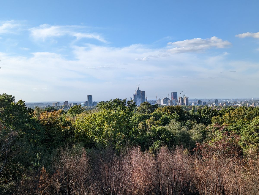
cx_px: 130
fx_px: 360
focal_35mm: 48
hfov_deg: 39.6
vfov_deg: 30.3
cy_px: 98
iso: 57
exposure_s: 1/1949
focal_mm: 6.81
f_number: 1.85
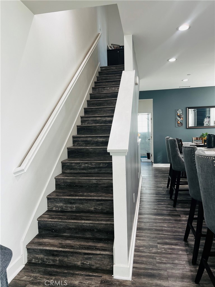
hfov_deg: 53.1
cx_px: 108
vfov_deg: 67.3
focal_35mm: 26
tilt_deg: -2.8
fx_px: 215
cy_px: 144
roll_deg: +1.8
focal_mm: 5.7
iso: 100
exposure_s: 1/120
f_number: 1.5
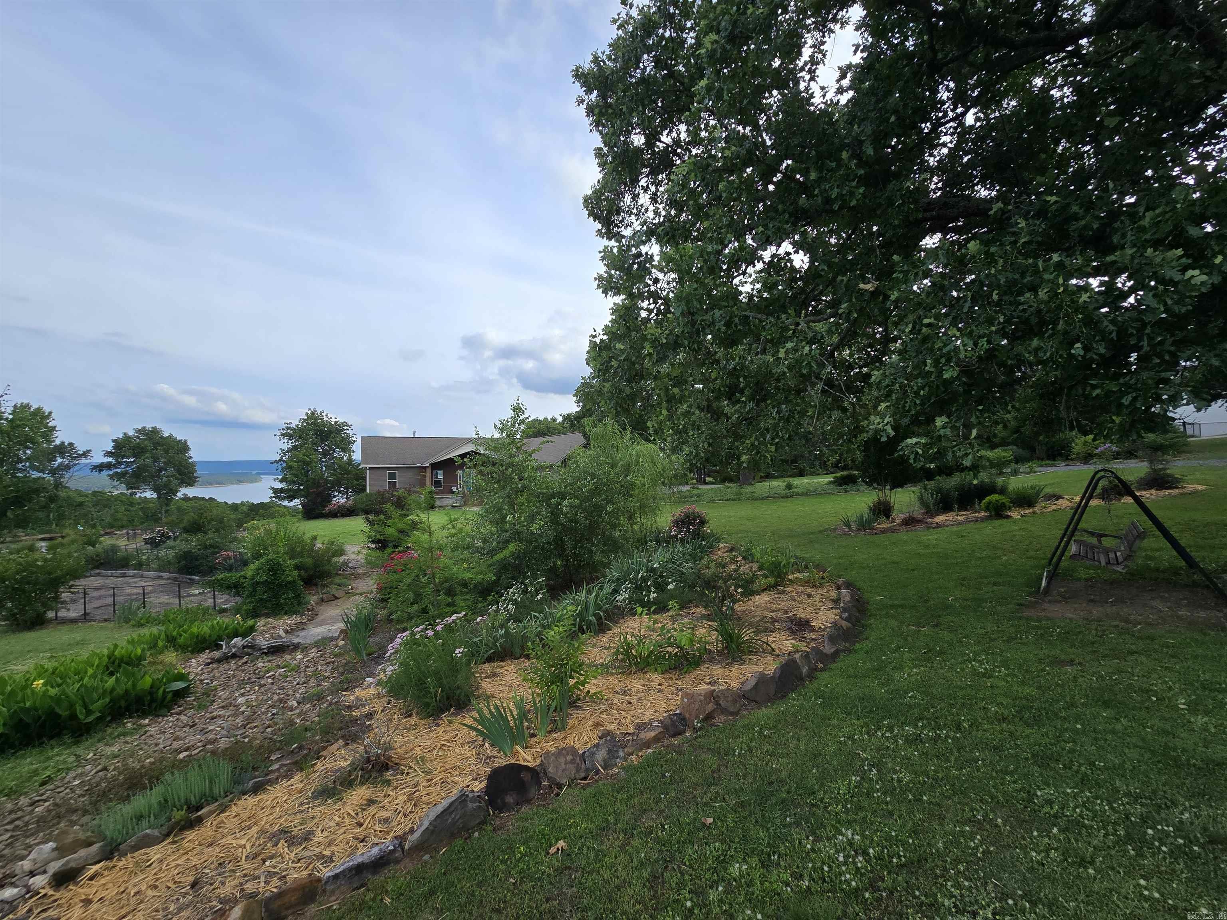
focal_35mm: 13
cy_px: 460
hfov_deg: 106.2
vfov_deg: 89.9
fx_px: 461
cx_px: 614
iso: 50
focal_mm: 2.2
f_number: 2.2
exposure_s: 1/883
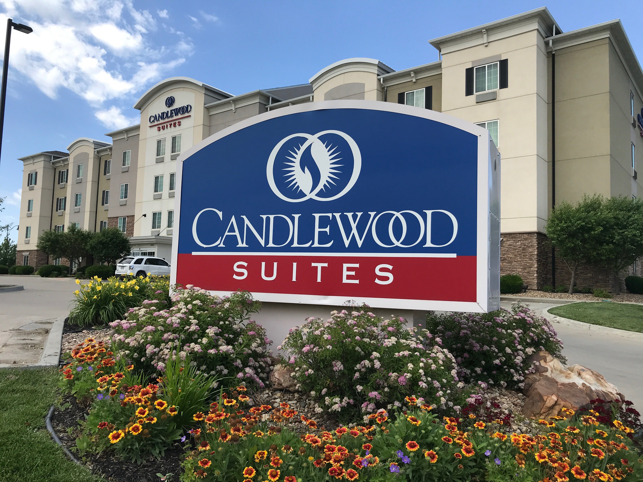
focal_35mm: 28
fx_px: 520
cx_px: 322
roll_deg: -1.4
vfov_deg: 49.7
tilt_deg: +3.4
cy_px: 241
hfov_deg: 63.4
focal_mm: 3.99
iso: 20
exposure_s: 1/1546
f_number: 1.8
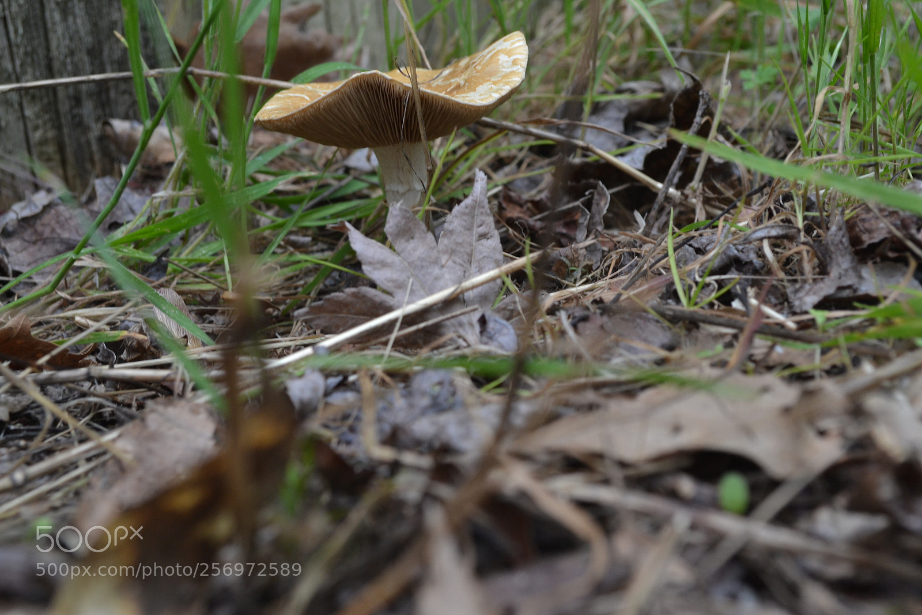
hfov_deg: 33.4
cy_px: 308
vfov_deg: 22.6
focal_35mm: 60
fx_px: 1536
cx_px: 461
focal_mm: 40
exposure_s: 1/125
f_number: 8
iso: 280
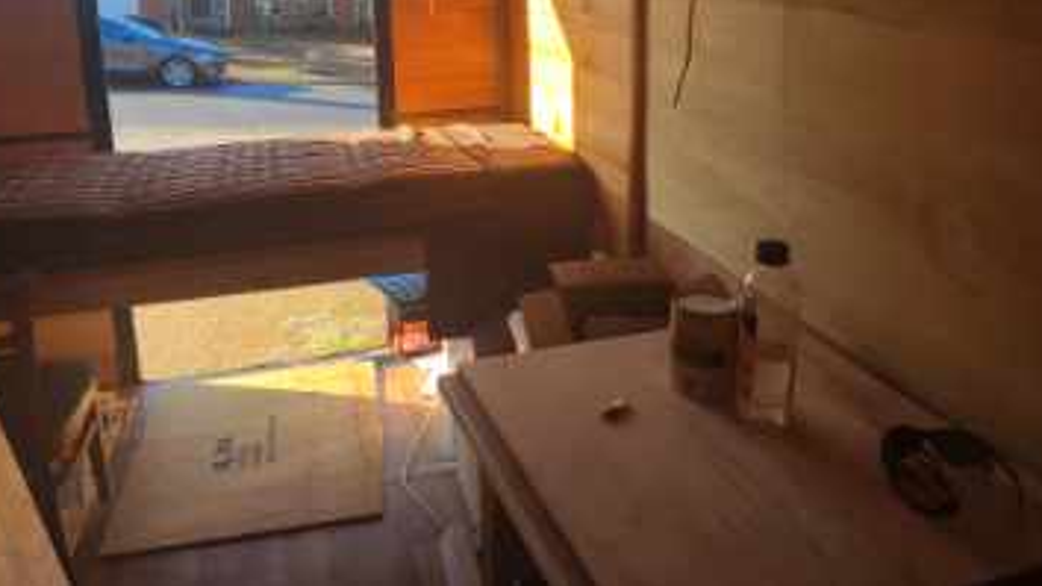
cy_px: 150
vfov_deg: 35.9
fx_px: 884
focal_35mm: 32
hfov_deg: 61.0
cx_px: 547
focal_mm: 4.8
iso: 112
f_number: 1.8
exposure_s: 1/353
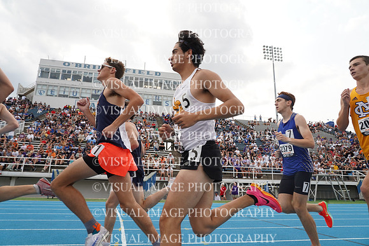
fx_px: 246
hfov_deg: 73.7
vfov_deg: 53.2
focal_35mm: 24
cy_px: 123
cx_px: 184
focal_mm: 24
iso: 1000
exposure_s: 1/1250
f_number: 8
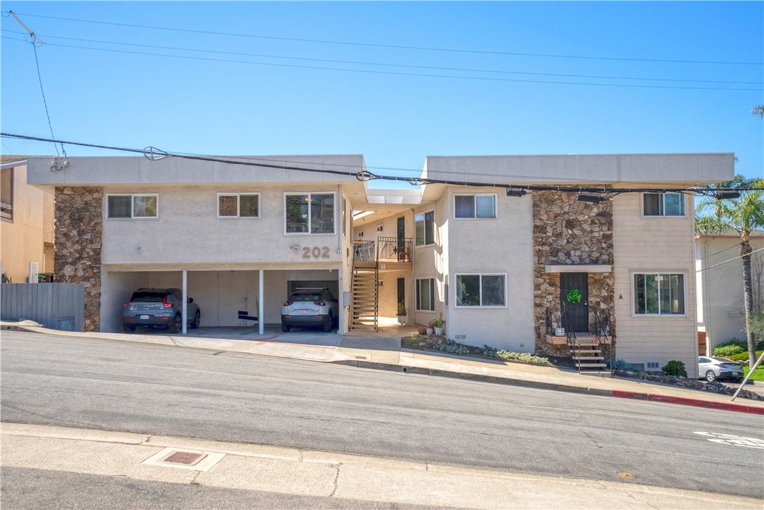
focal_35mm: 35
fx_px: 743
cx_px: 382
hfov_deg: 54.4
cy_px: 255
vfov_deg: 37.9
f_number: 11
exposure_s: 1/4000
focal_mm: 35
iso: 400
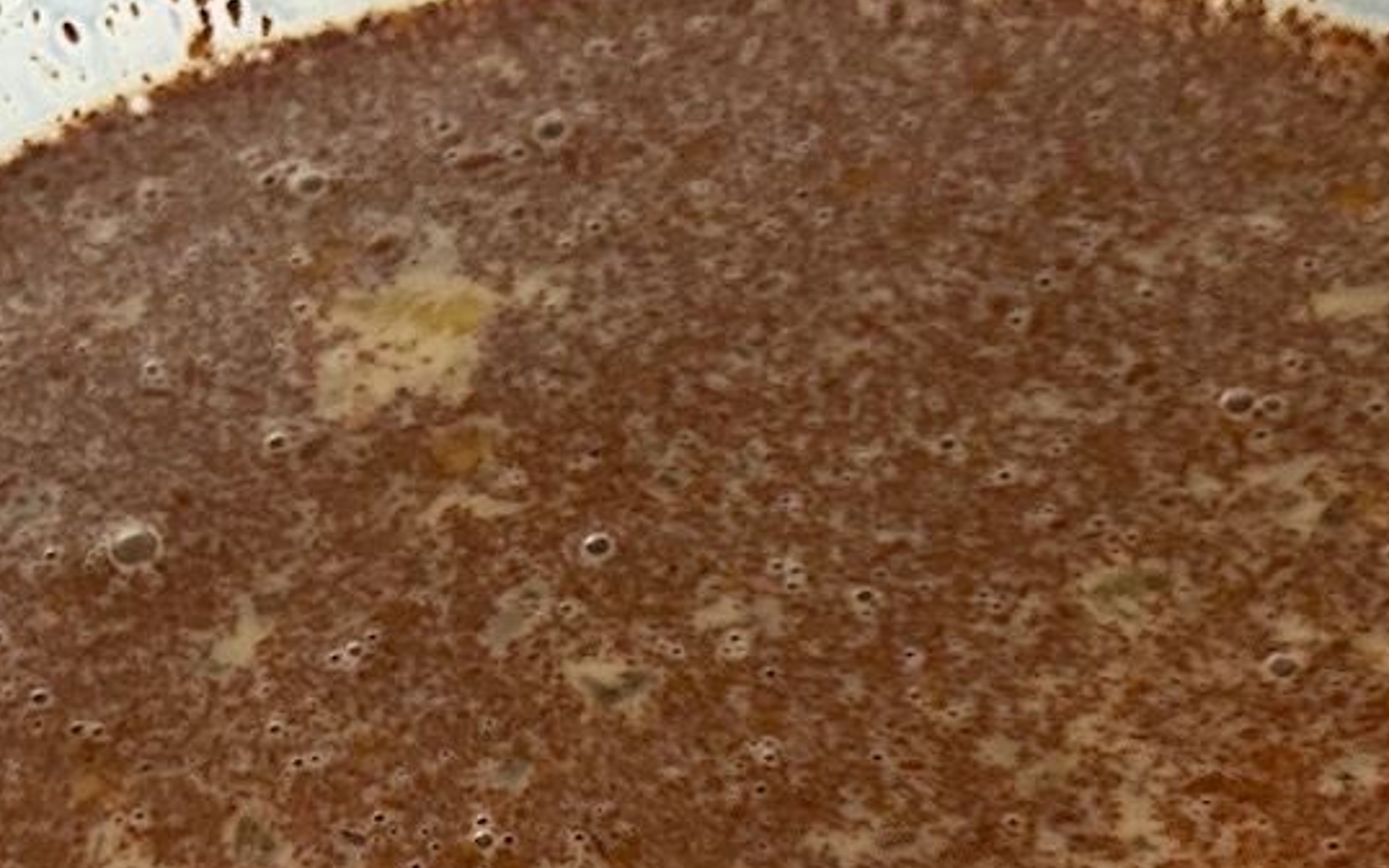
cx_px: 849
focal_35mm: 82
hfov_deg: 25.2
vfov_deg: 15.0
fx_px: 3103
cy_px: 1194
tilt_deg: -59.1
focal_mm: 5.7
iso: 250
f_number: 1.5
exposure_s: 1/60
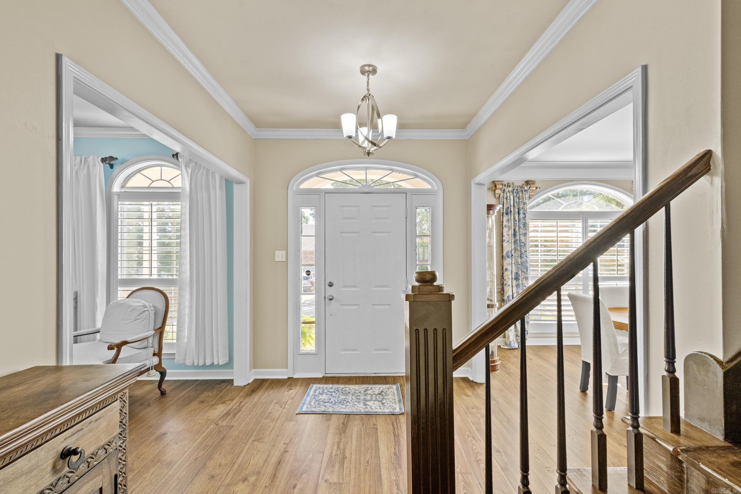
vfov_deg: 77.3
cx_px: 370
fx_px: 309
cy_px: 247
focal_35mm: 15
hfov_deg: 100.4
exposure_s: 1/3
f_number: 7.1
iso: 400
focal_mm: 10
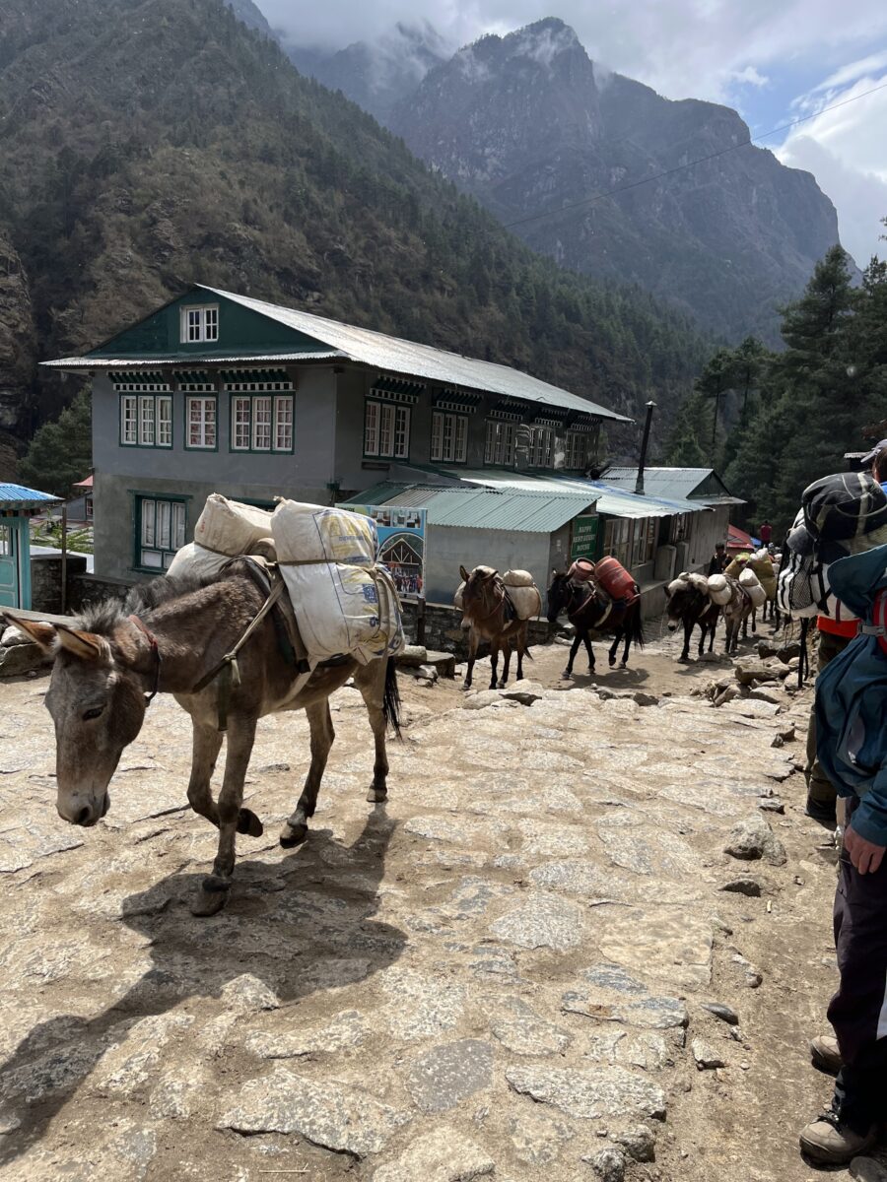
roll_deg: -2.6
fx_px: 888
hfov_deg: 53.1
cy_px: 591
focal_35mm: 26
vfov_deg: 67.3
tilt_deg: -8.1
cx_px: 444
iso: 50
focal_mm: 5.1
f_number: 1.6
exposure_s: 1/2755
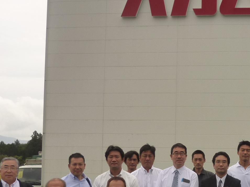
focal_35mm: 67
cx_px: 247
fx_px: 484
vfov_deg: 21.7
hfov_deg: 27.4
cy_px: 142
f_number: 4.5
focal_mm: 4.5
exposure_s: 1/500
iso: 125
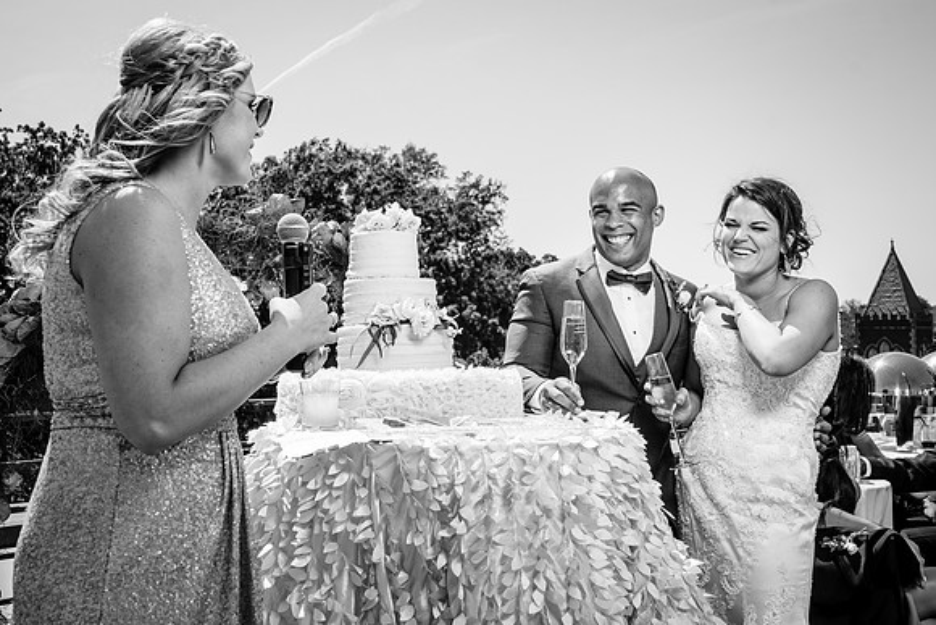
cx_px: 409
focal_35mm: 40
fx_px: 1051
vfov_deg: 33.0
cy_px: 264
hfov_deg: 47.9
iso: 50
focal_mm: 35
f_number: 7.1
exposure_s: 1/250
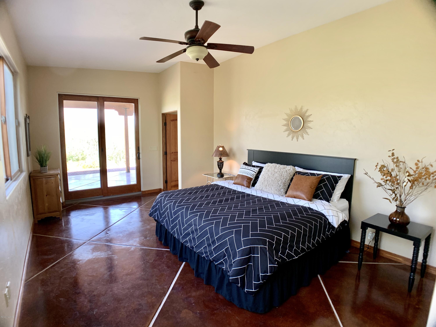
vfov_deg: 53.1
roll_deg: +0.2
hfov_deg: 67.3
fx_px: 327
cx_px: 218
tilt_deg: -7.6
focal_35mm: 26
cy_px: 164
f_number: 1.8
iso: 100
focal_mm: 4.25
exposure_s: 1/60
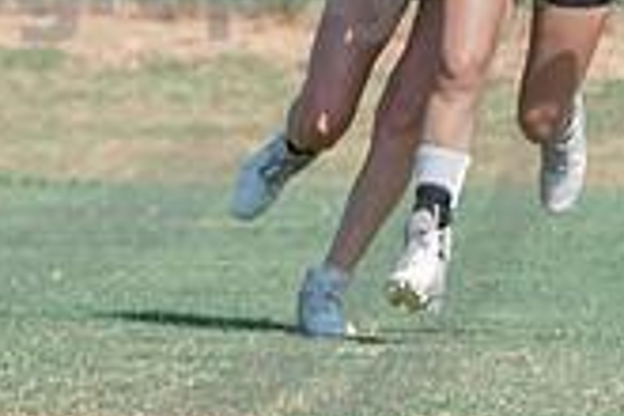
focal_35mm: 1291
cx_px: -391
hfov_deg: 1.6
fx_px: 22376
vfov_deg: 1.1
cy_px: -156
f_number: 5.6
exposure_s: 1/2000
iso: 400
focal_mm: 170
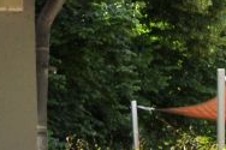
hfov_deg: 9.5
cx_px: -284
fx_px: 1229
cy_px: 211
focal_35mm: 196
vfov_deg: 6.9
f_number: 8
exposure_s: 1/250
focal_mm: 24
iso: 200
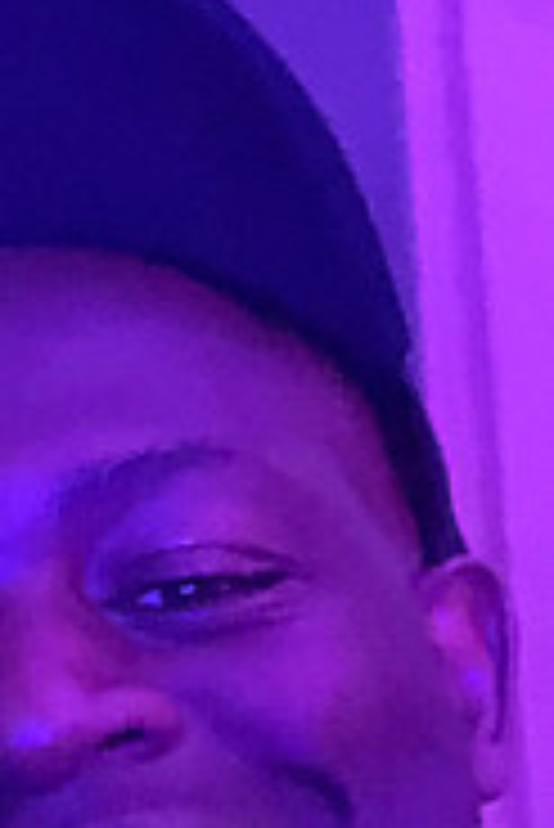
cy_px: 670
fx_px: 2419
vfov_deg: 19.2
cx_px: -423
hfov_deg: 12.1
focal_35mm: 105
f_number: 2.2
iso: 1600
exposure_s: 1/15
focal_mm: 2.87
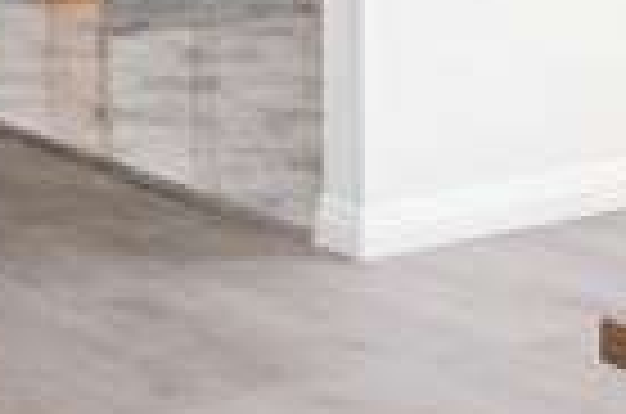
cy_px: -371
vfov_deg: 9.7
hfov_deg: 15.4
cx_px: 437
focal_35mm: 133
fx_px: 2307
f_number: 7.1
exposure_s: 1/60
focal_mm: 18
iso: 400
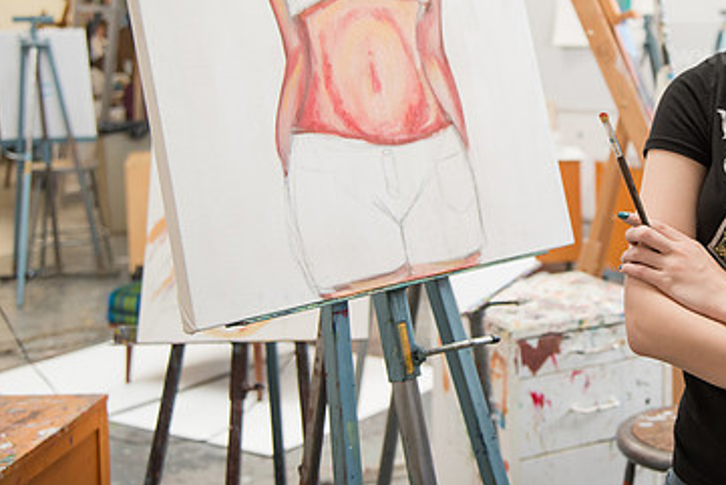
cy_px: 98
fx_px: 1231
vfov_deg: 22.0
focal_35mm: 61
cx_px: 581
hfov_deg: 32.0
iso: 1250
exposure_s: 1/160
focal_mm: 38
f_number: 4
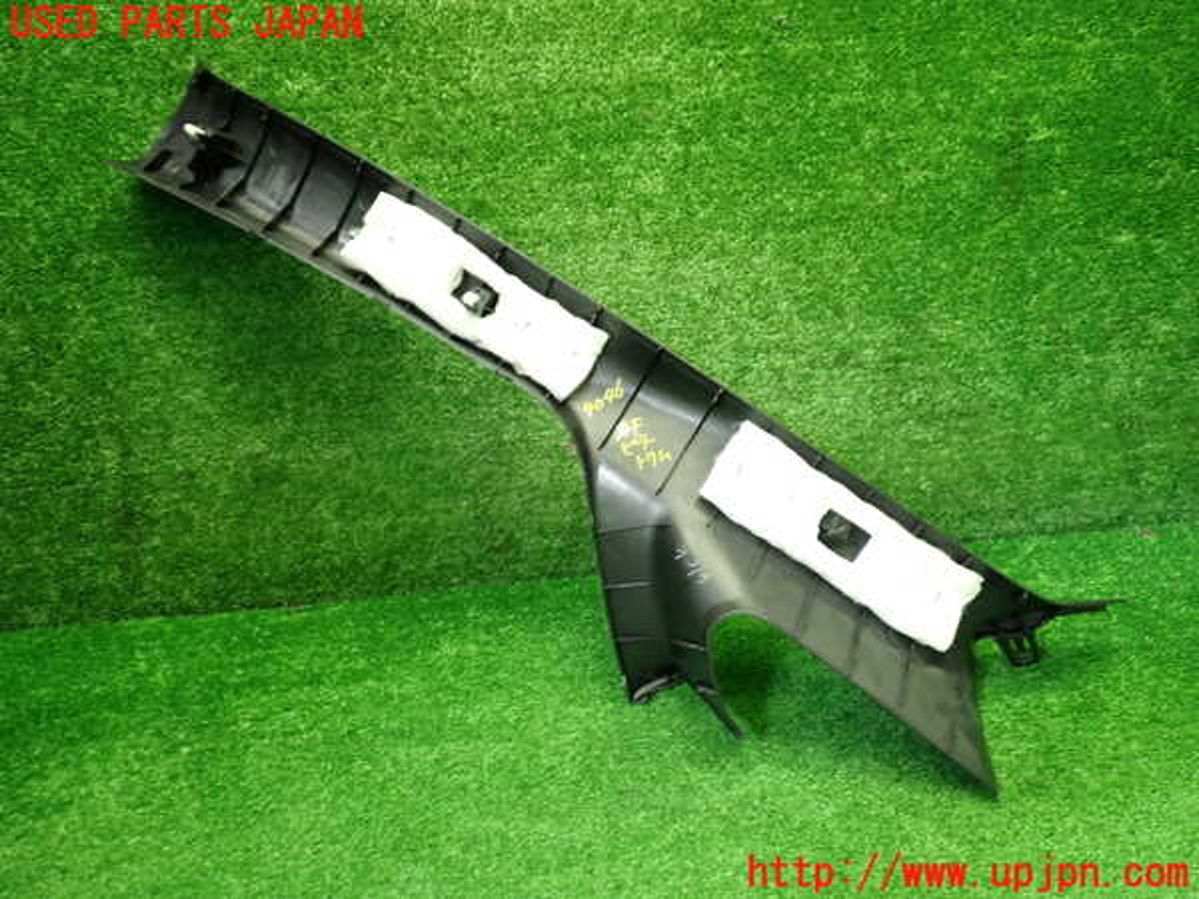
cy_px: 450
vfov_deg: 46.8
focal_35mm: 30
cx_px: 600
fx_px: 1039
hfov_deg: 60.0
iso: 200
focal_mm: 5.4
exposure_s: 1/30
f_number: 2.3
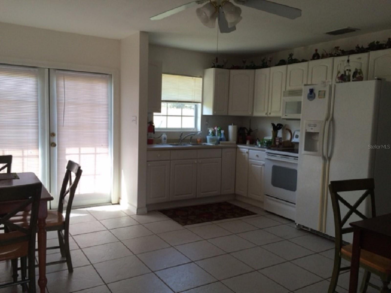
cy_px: 146
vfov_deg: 48.2
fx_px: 328
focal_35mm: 29
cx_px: 196
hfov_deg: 61.7
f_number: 2.2
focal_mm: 4.15
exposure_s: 1/120
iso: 64
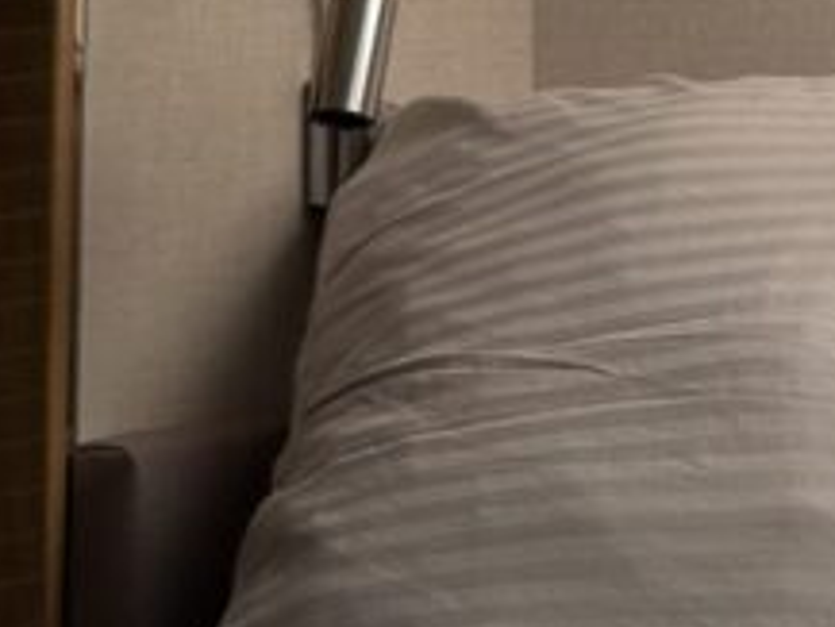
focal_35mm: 212
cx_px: 1632
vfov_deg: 7.0
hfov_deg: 8.8
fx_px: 5117
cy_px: -58
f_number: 1.78
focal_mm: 6.76
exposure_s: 1/855
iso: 80
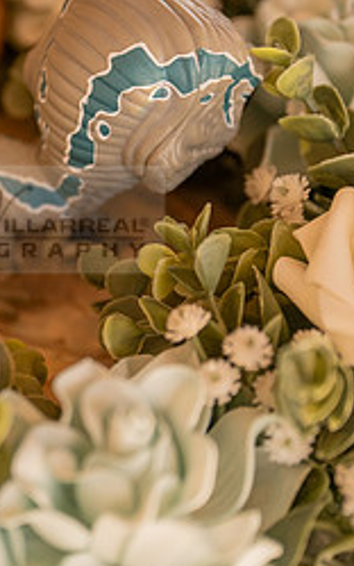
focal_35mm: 166
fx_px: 2558
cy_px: 219
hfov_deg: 7.9
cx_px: -27
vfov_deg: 12.6
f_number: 2.8
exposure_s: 1/250
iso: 1000
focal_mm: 70
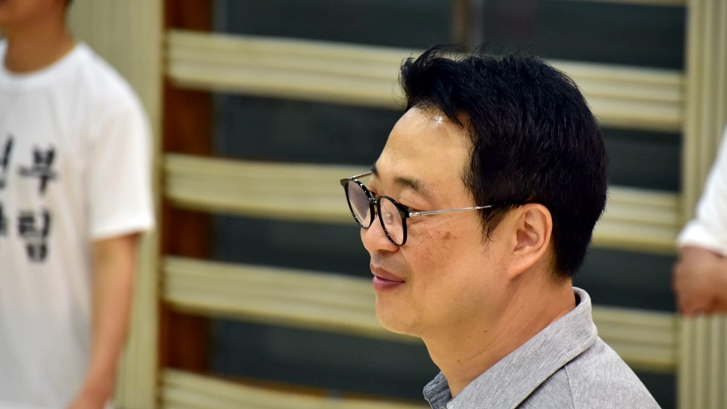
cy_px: 227
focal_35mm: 315
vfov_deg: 3.9
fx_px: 6072
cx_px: 364
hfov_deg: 6.9
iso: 800
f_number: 6.3
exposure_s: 1/50
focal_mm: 200
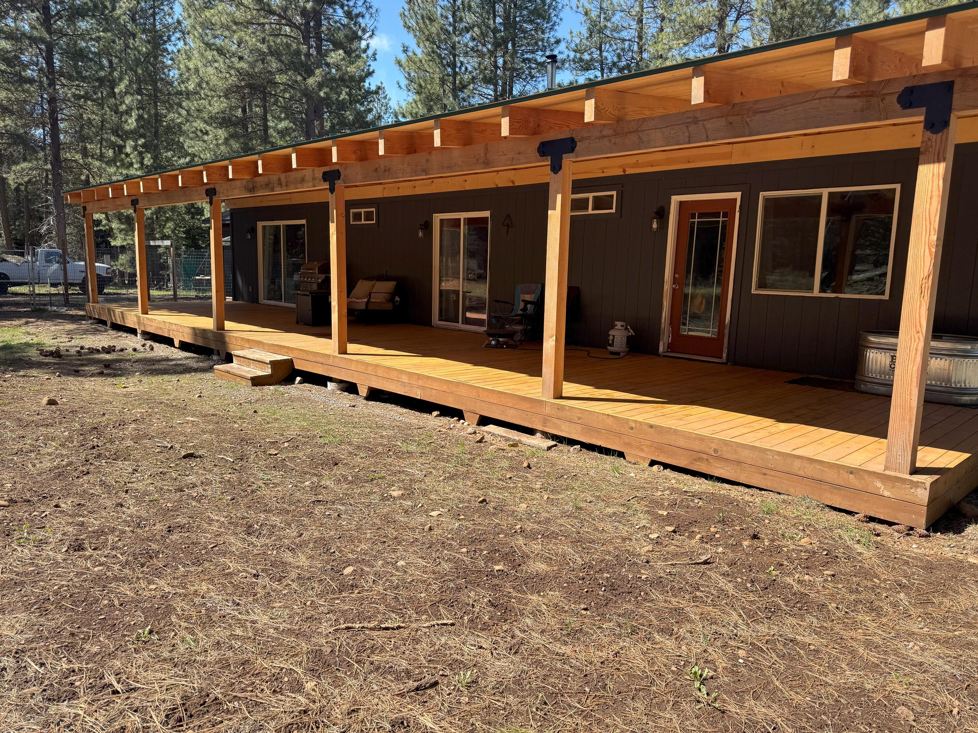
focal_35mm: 24
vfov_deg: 56.8
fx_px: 678
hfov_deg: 71.6
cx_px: 489
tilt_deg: -9.0
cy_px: 366
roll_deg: -1.4
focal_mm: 6.76
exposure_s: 1/1767
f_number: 1.78
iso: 80
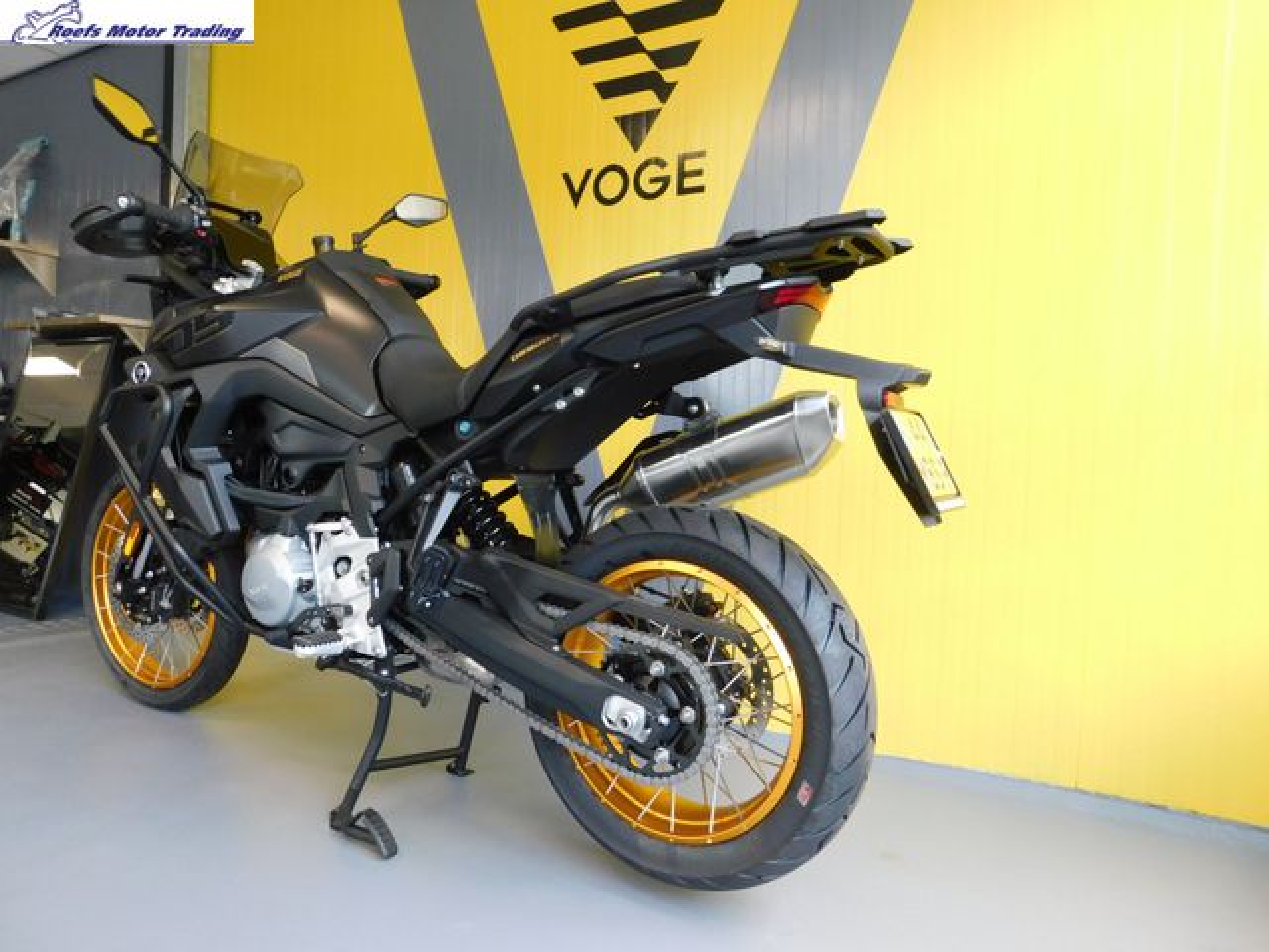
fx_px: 843
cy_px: 476
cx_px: 634
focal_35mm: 23
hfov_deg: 73.9
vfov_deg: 58.9
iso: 160
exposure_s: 1/30
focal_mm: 4
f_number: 3
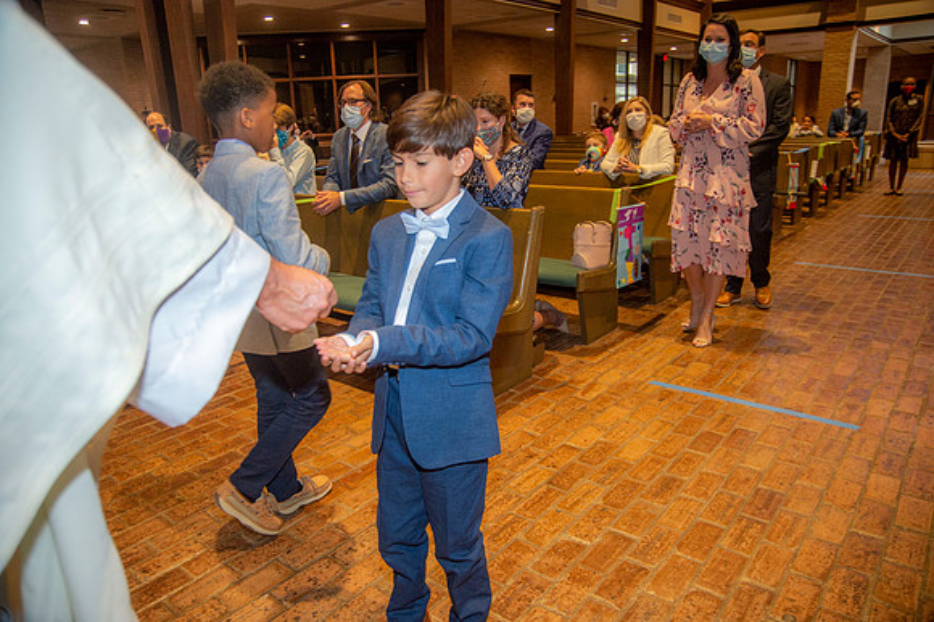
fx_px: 622
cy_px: 311
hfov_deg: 73.8
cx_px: 467
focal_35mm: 24
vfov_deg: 53.1
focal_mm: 24
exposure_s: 1/125
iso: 1600
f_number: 4.5
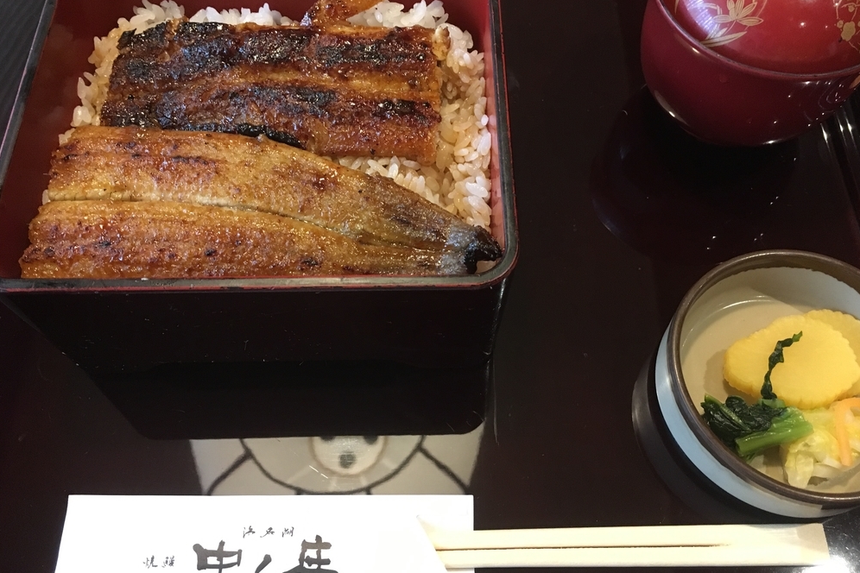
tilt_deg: -62.1
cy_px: 252
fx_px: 740
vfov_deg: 42.3
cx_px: 434
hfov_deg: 60.3
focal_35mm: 31
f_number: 2.2
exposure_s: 1/20
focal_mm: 4.15
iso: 200
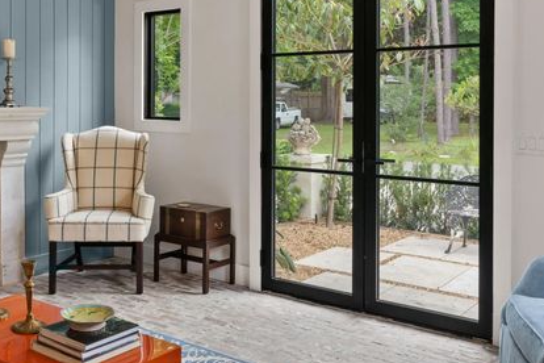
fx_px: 635
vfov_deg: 31.6
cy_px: 115
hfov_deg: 46.0
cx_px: 206
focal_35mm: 42
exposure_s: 1/5
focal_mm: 17
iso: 200
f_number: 8
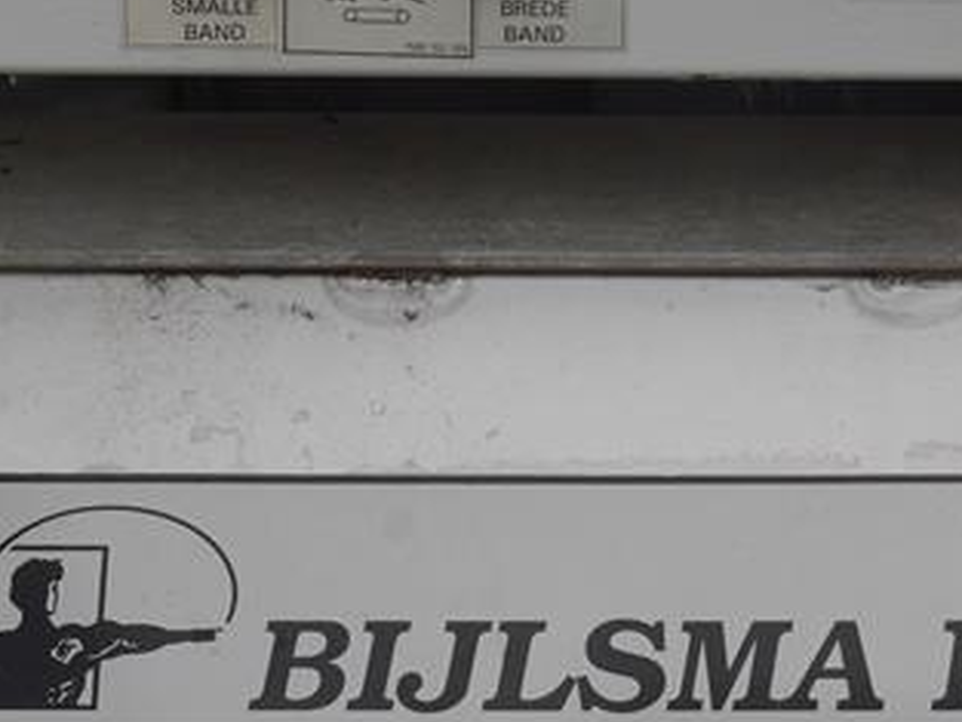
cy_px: 144
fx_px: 2725
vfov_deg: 15.0
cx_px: 778
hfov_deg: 19.8
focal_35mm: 98
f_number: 6.3
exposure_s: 1/320
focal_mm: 15
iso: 160
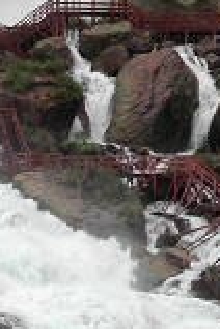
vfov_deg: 5.4
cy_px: -50
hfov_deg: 3.6
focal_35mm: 383
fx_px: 3511
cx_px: 282
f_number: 4.9
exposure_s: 1/388
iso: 100
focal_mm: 24
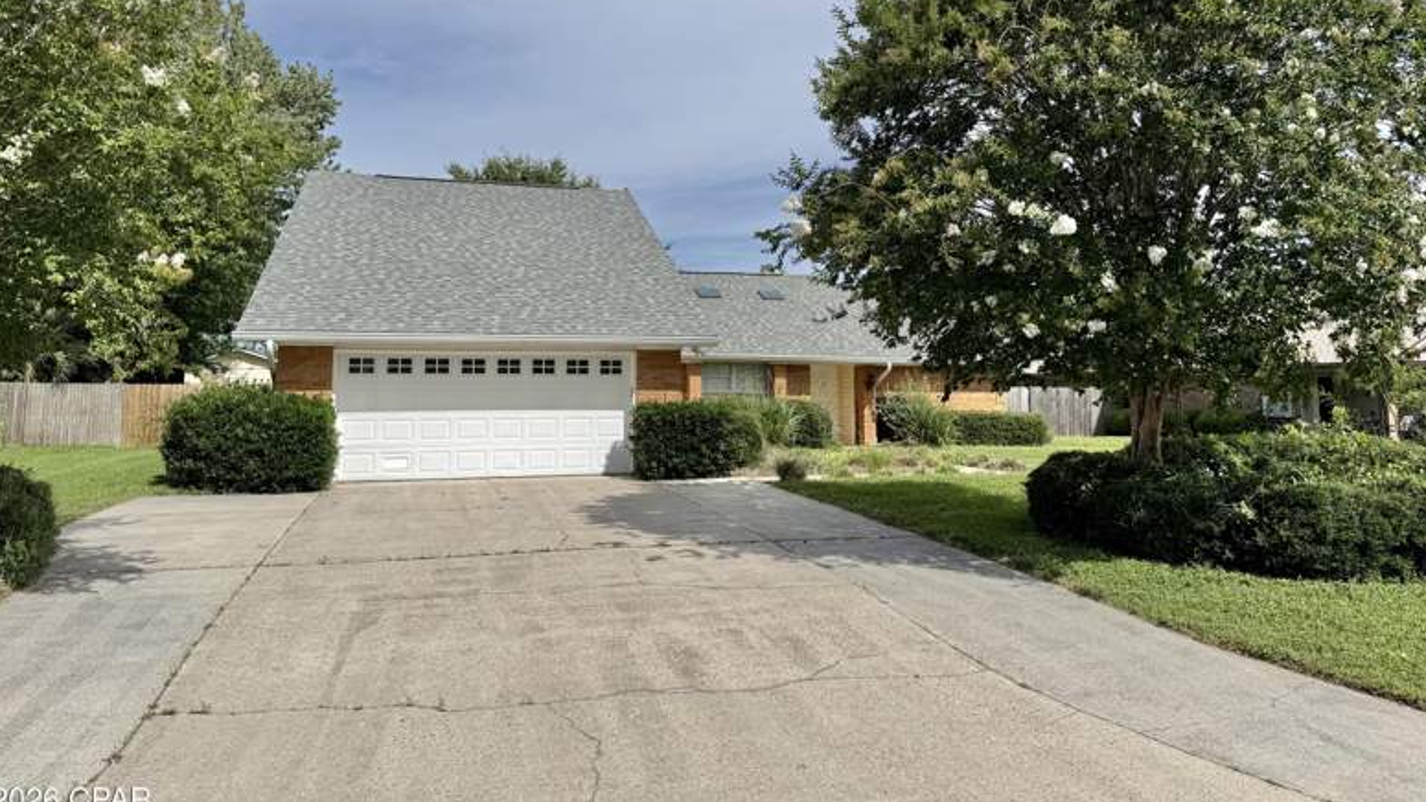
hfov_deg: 69.9
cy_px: 298
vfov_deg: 42.6
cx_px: 701
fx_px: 1021
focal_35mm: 27
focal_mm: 6.76
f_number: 1.78
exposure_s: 1/8130
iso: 80
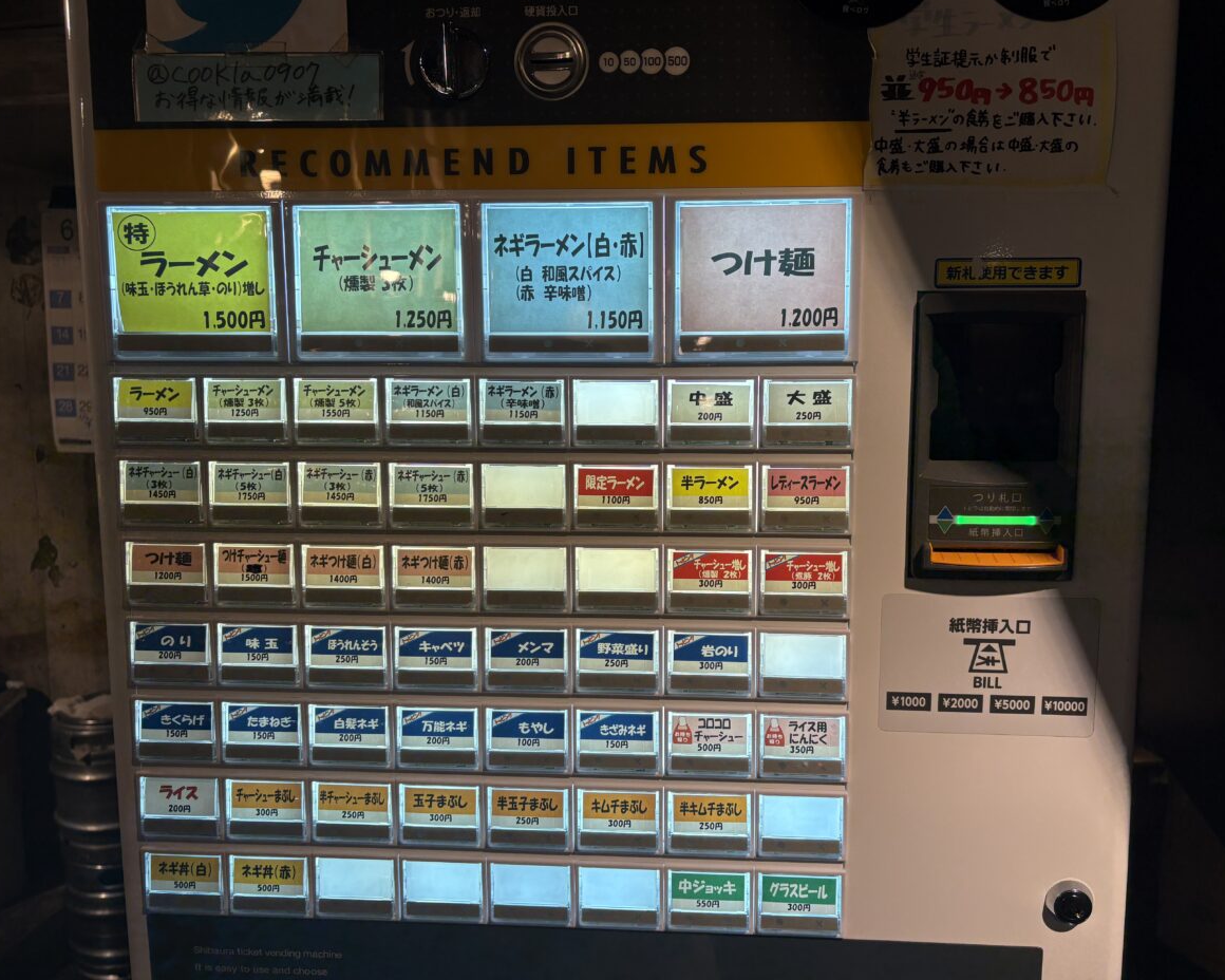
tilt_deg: -7.4
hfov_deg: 62.1
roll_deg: +0.0
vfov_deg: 51.5
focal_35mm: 28
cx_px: 664
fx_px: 1015
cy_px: 490
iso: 64
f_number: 1.6
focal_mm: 5.96
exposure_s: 1/100
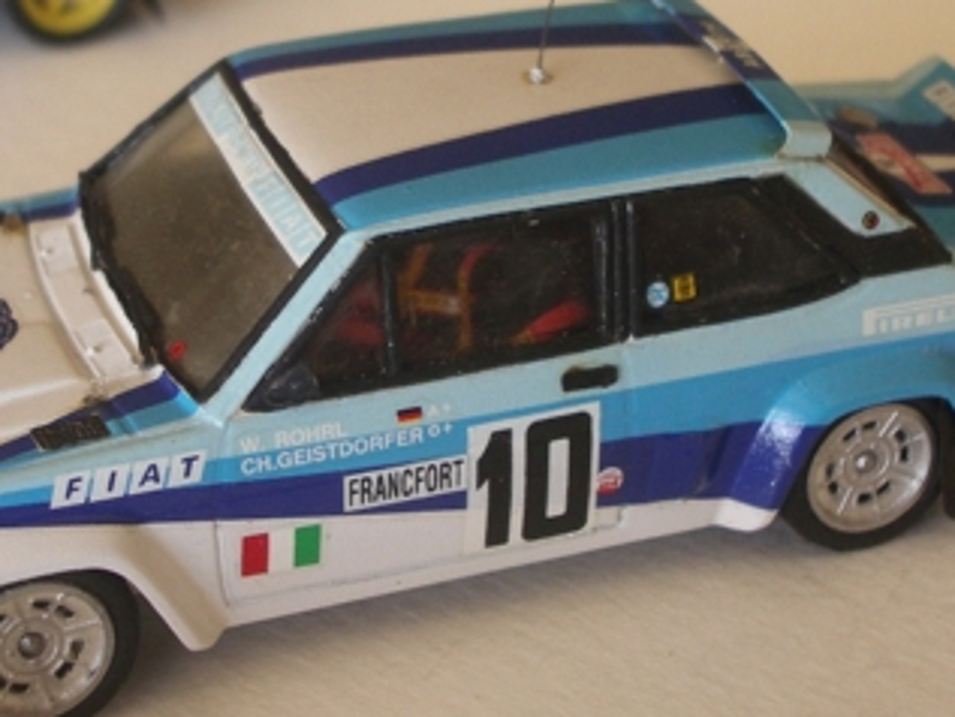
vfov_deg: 14.8
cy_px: 259
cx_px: 422
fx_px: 2760
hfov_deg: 19.6
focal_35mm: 100
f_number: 3.5
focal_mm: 10.2
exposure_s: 1/60
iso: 160
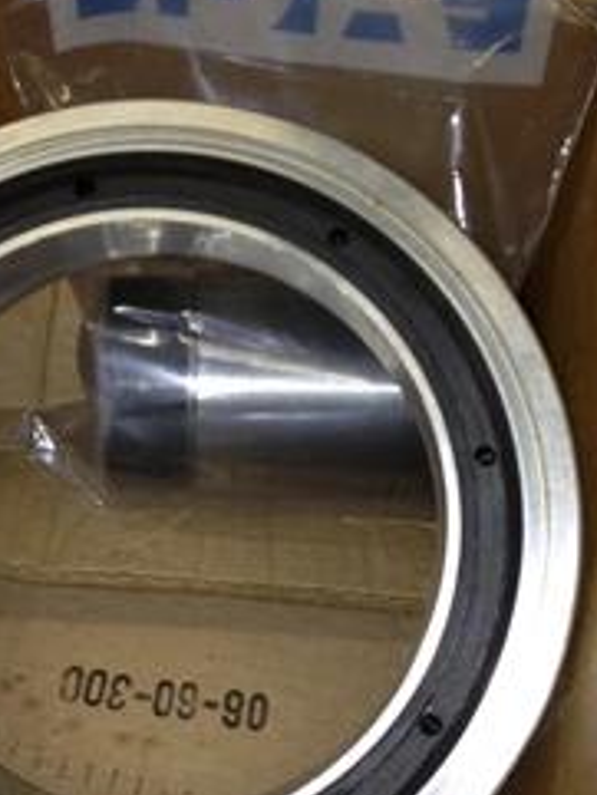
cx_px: 251
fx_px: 1333
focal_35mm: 58
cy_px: 452
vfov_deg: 33.2
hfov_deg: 25.2
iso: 50
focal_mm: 4.28
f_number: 2.4
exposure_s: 1/26
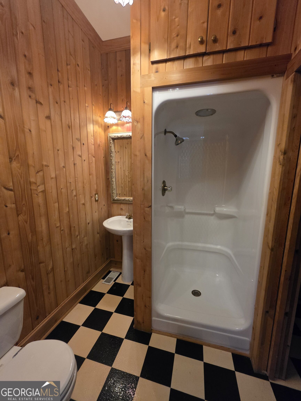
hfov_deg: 89.9
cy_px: 200
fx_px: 151
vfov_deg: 106.2
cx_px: 150
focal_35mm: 13
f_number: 1.9
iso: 800
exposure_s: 1/60
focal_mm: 2.2
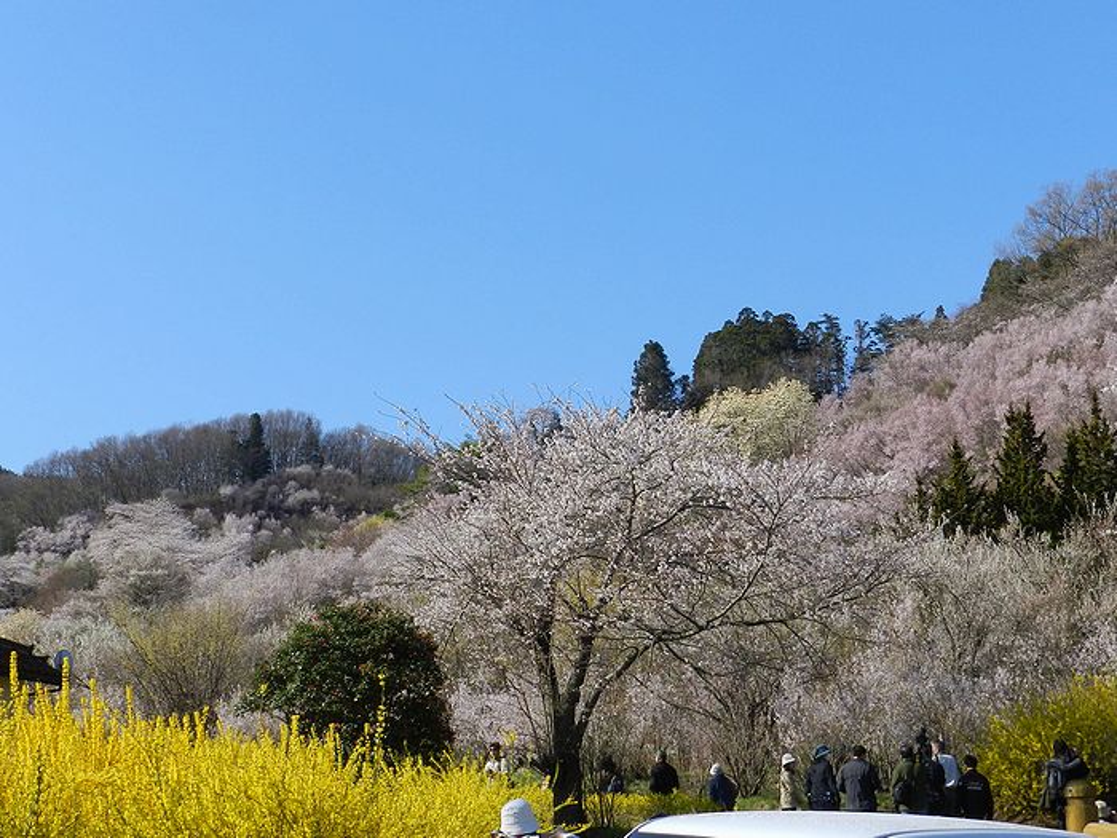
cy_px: 419
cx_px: 558
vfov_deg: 24.4
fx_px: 1936
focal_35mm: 60
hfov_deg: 32.2
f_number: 5
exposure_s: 1/800
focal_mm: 10.7
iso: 200
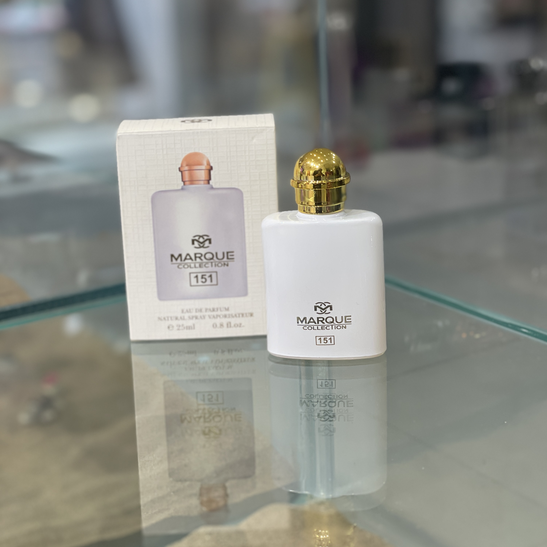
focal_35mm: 62
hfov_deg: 27.7
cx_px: 276
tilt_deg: -14.2
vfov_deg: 27.7
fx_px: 1108
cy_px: 226
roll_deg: +2.7
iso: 80
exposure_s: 1/100
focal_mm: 6
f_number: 2
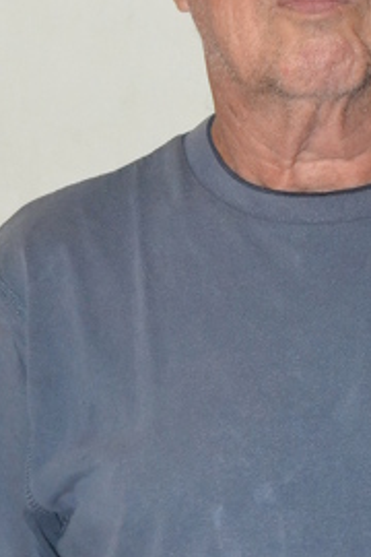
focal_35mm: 136
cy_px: 293
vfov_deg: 15.0
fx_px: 2107
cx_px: 325
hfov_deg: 10.0
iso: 3200
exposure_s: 1/60
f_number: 5
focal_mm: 35
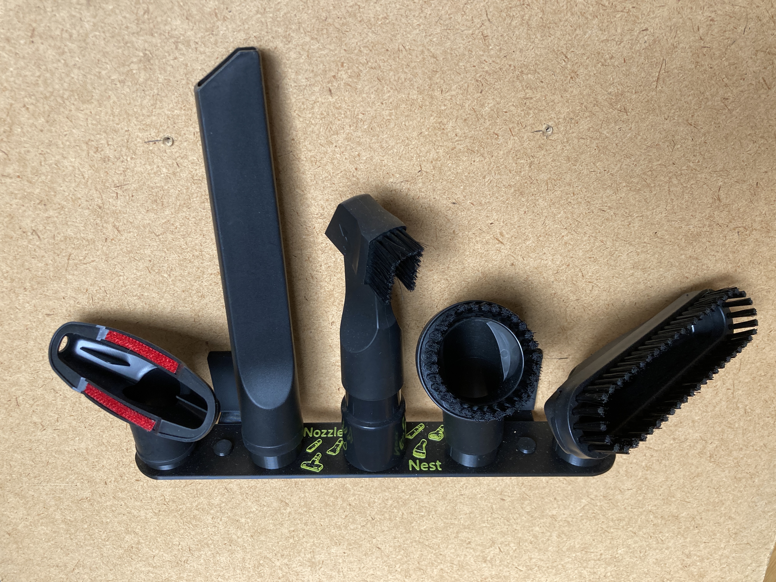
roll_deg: +1.5
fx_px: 628
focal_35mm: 28
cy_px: 291
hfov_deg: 63.4
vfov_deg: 49.7
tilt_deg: -38.5
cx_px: 388
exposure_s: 1/91
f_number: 1.8
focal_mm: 3.99
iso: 80
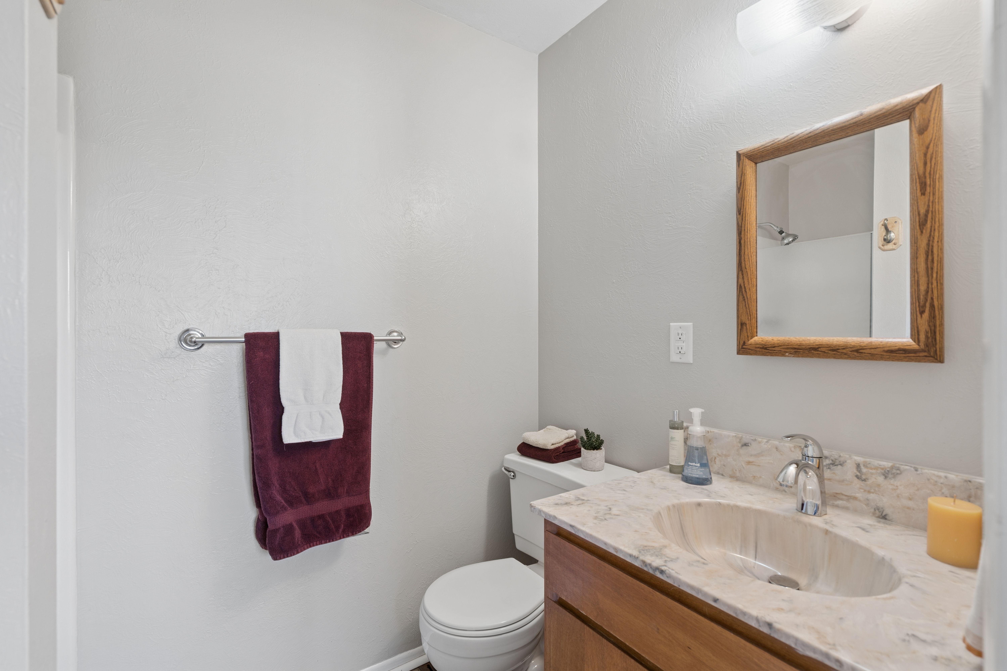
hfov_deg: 96.7
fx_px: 448
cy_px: 336
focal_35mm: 16
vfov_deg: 73.7
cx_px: 504
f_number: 6.7
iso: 100
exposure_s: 1/15
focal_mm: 16
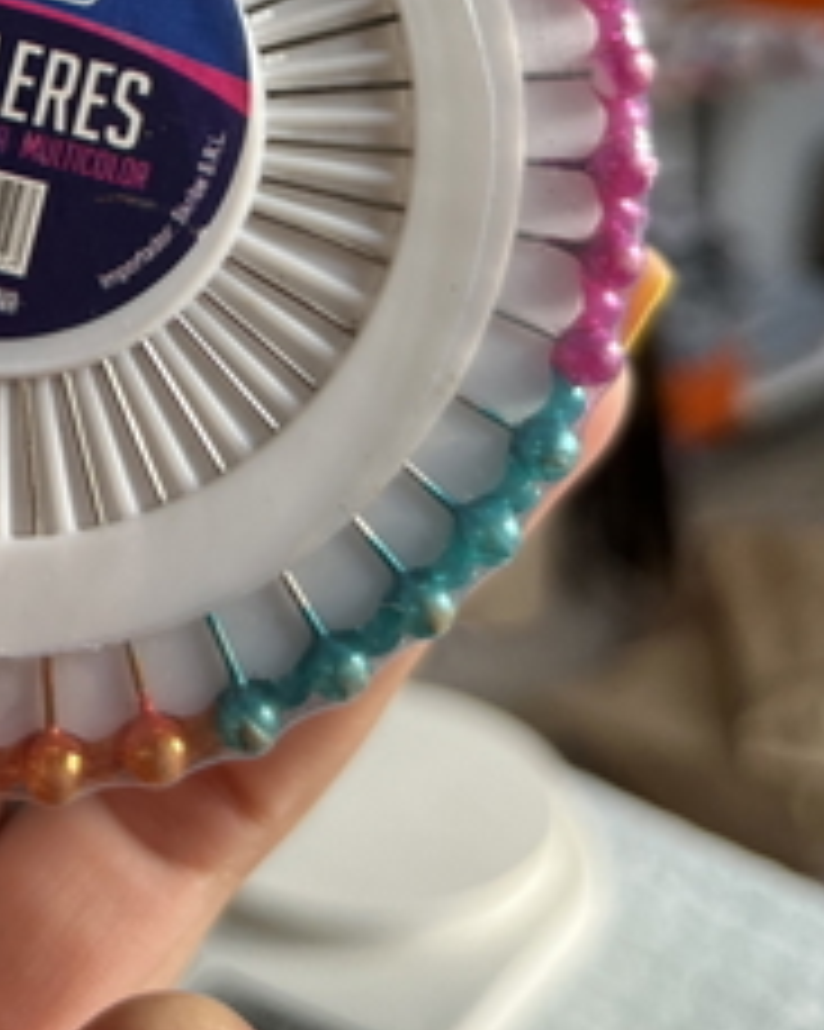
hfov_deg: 24.6
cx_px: 9
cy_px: -20
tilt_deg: -7.0
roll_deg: +2.9
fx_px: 1800
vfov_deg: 29.6
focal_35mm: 59
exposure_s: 1/121
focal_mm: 5.1
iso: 100
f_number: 1.6
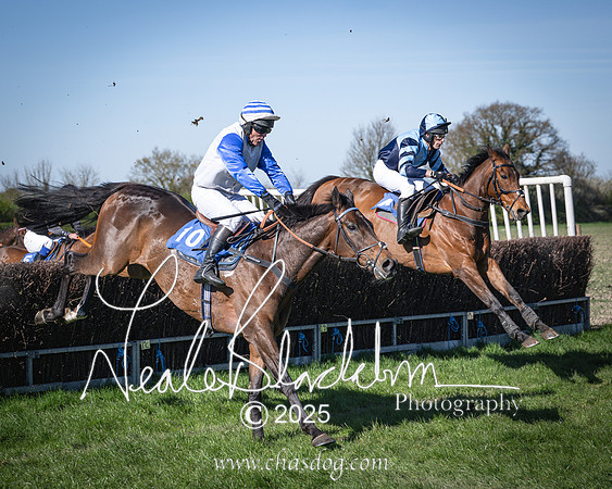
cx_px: 215
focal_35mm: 97
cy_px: 240
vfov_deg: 15.9
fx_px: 1751
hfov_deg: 19.8
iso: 200
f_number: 4
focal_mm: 70
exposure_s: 1/1600
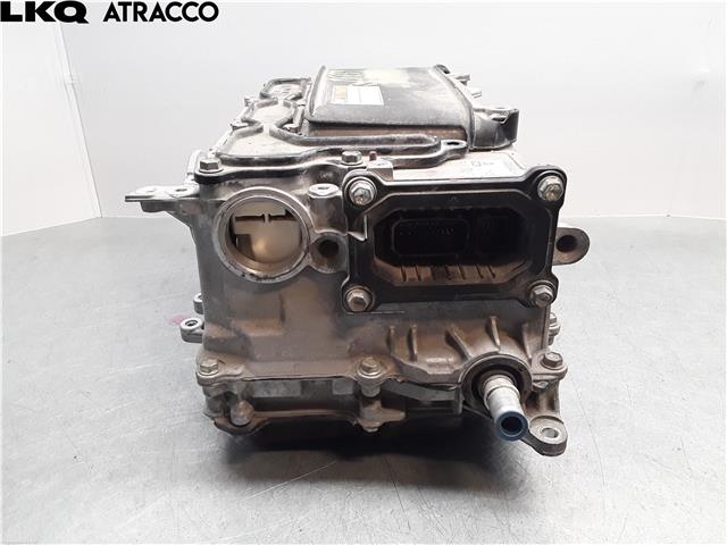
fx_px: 588
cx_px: 364
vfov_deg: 49.7
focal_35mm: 28
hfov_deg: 63.4
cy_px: 272
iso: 80
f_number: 1.9
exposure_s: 1/50
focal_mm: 2.91
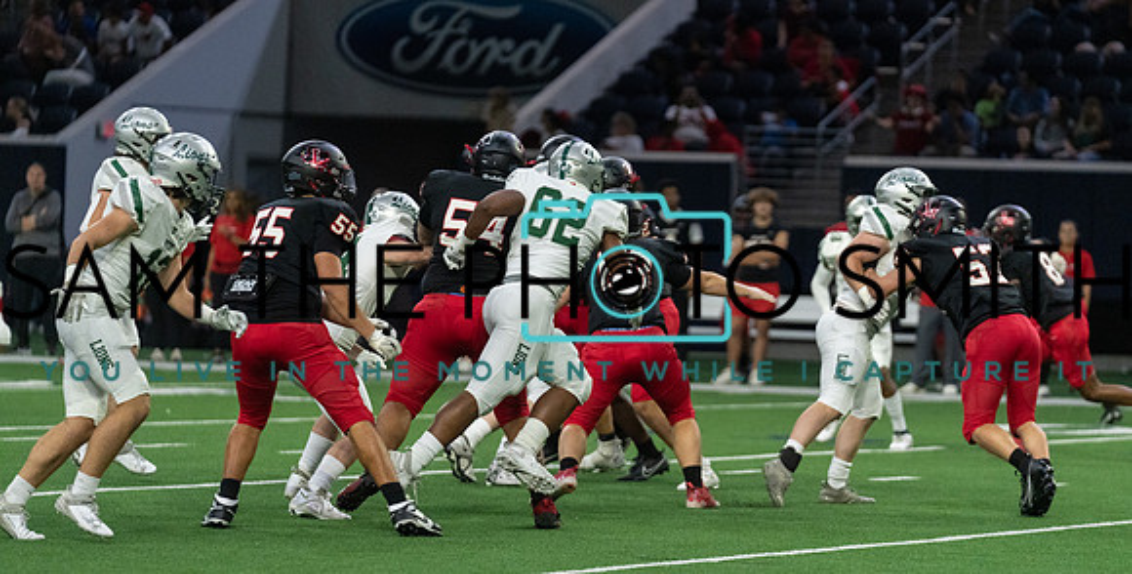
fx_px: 6286
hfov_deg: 10.3
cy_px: 324
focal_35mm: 214
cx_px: 566
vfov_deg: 5.2
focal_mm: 200
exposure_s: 1/1250
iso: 5000
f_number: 3.2
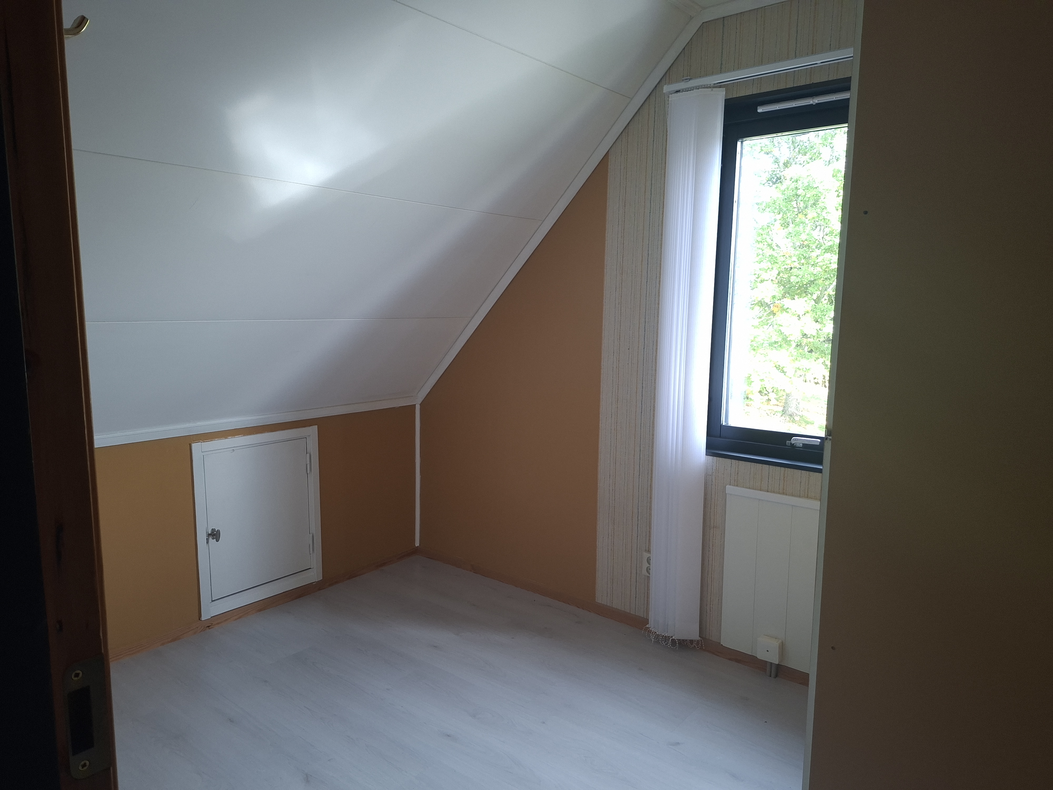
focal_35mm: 23
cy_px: 395
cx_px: 526
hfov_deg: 73.9
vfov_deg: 58.9
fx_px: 700
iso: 160
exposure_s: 1/100
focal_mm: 5.54
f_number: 1.8
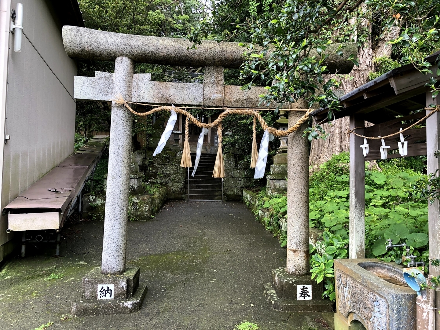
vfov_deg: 49.7
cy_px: 165
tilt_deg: +2.1
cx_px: 220
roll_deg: -1.0
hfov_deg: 63.4
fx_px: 356
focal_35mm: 28
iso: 64
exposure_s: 1/120
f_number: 1.8
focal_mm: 4
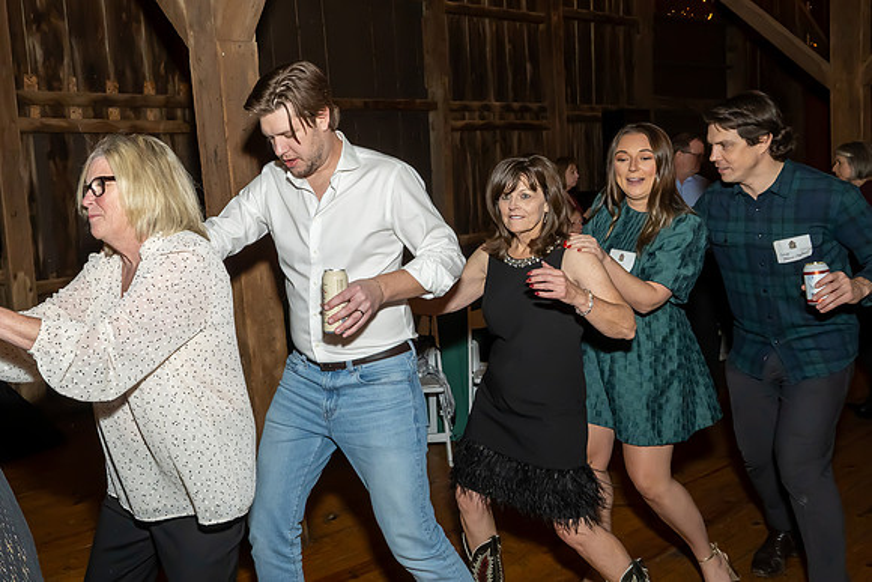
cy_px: 270
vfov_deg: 40.7
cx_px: 333
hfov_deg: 57.5
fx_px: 785
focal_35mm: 32
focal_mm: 17
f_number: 8
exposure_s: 1/250
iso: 640
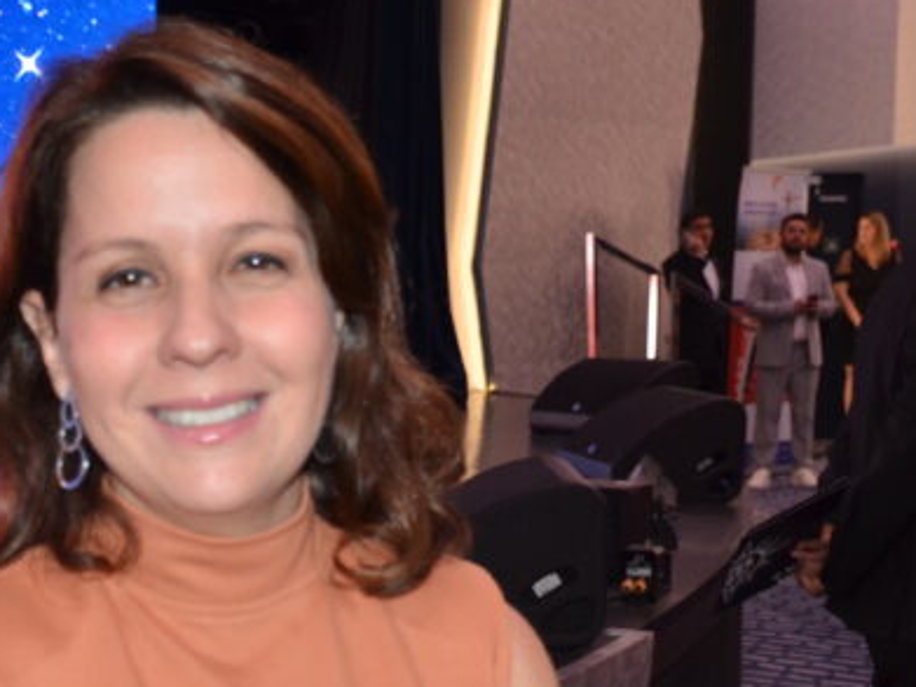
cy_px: 614
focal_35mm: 83
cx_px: 194
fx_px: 2196
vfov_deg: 17.5
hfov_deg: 23.3
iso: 800
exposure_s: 1/60
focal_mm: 22
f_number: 3.5
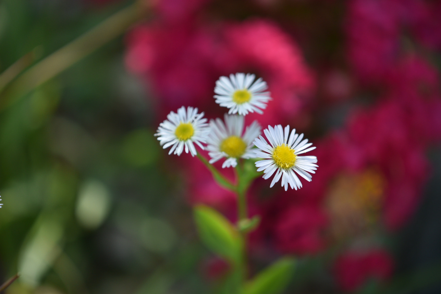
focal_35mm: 128
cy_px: 147
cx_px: 220
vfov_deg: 10.8
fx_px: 1562
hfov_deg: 16.1
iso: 100
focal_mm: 85
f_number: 4
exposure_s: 1/800
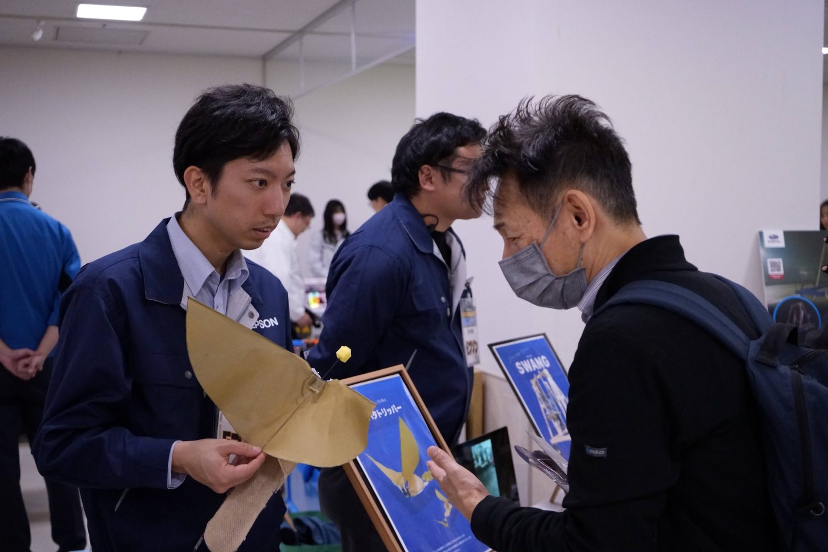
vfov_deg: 30.5
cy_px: 276
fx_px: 1012
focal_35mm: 44
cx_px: 414
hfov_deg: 44.5
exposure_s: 1/500
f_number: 5
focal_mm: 44
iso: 12800
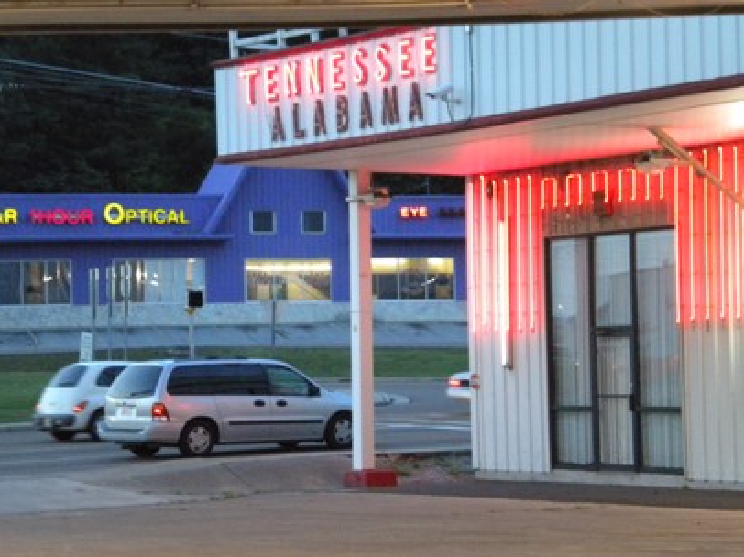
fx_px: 2492
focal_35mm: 116
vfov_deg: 12.8
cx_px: 363
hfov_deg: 17.0
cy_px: 289
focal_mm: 18.9
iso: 800
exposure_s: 1/34
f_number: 5.9
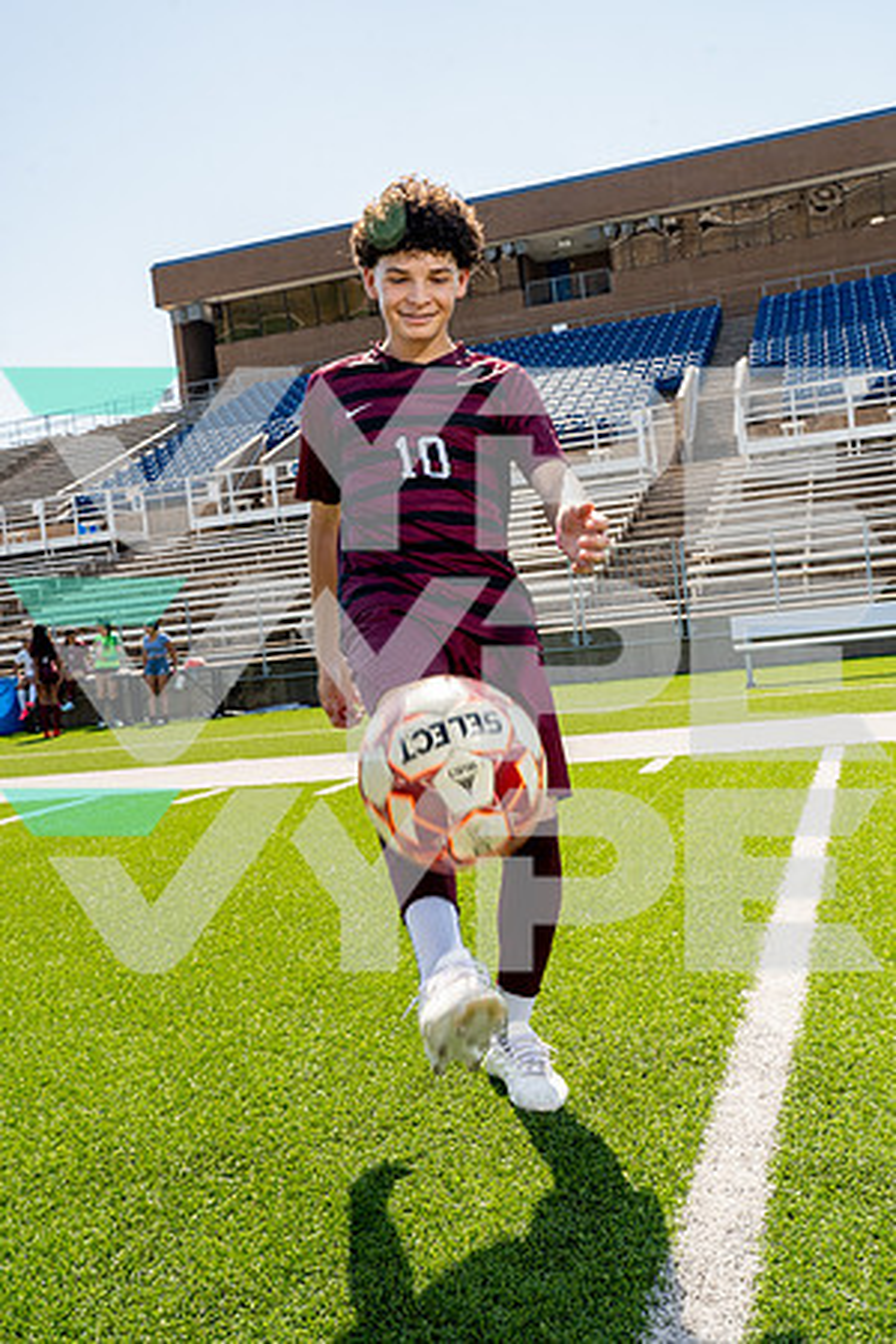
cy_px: 672
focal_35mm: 35
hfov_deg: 37.9
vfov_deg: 54.4
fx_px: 1307
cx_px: 448
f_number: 11
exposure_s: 1/250
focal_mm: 35
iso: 320
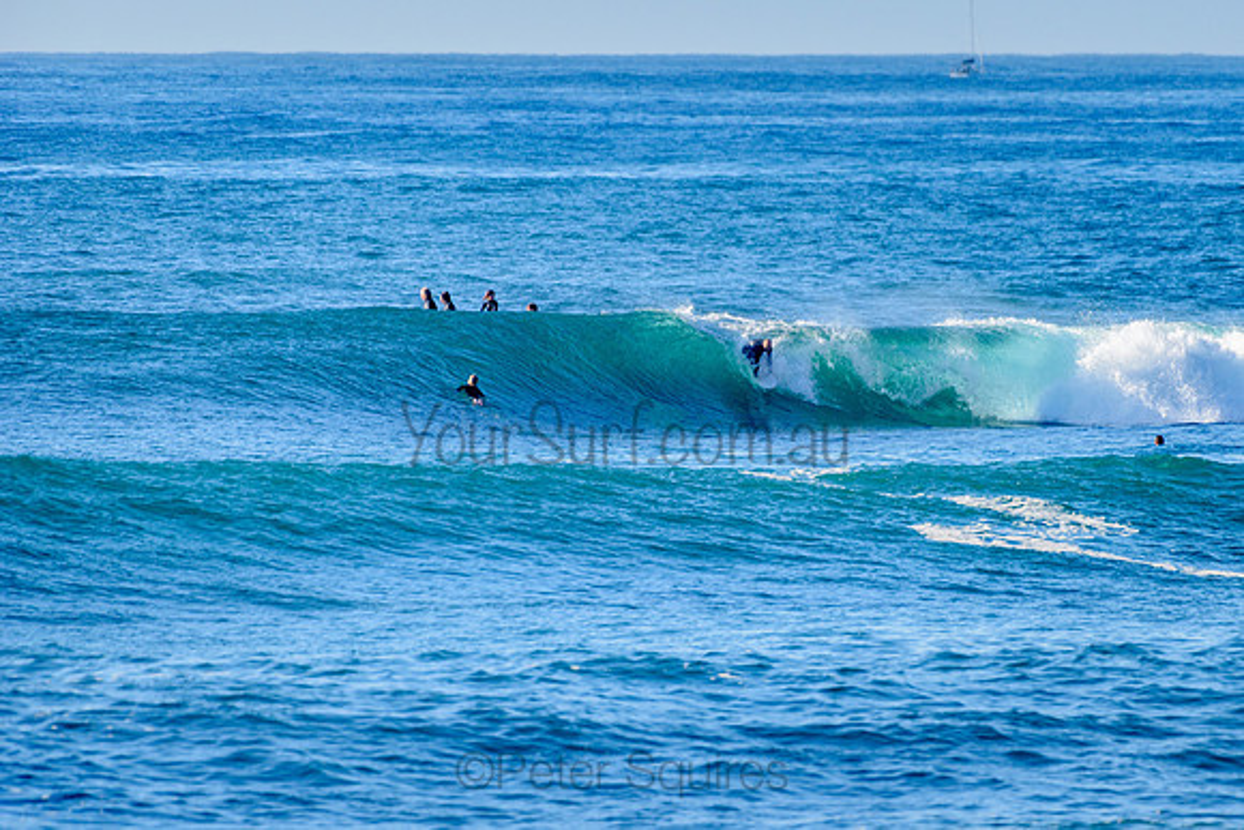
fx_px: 21194
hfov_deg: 3.4
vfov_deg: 2.2
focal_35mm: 613
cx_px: 763
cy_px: 354
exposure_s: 1/2000
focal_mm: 500
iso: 320
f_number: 5.6
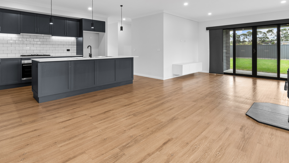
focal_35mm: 19
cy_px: 51
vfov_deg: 56.8
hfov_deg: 89.1
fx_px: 146
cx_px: 127
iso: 200
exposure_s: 1/2.5
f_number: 8
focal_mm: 10
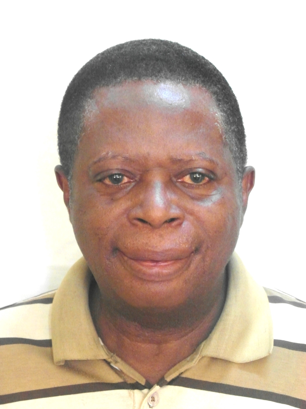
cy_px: 204
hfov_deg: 15.9
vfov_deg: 21.1
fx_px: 1096
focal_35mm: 93
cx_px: 153
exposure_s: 1/20
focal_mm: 16.5
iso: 800
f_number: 3.9
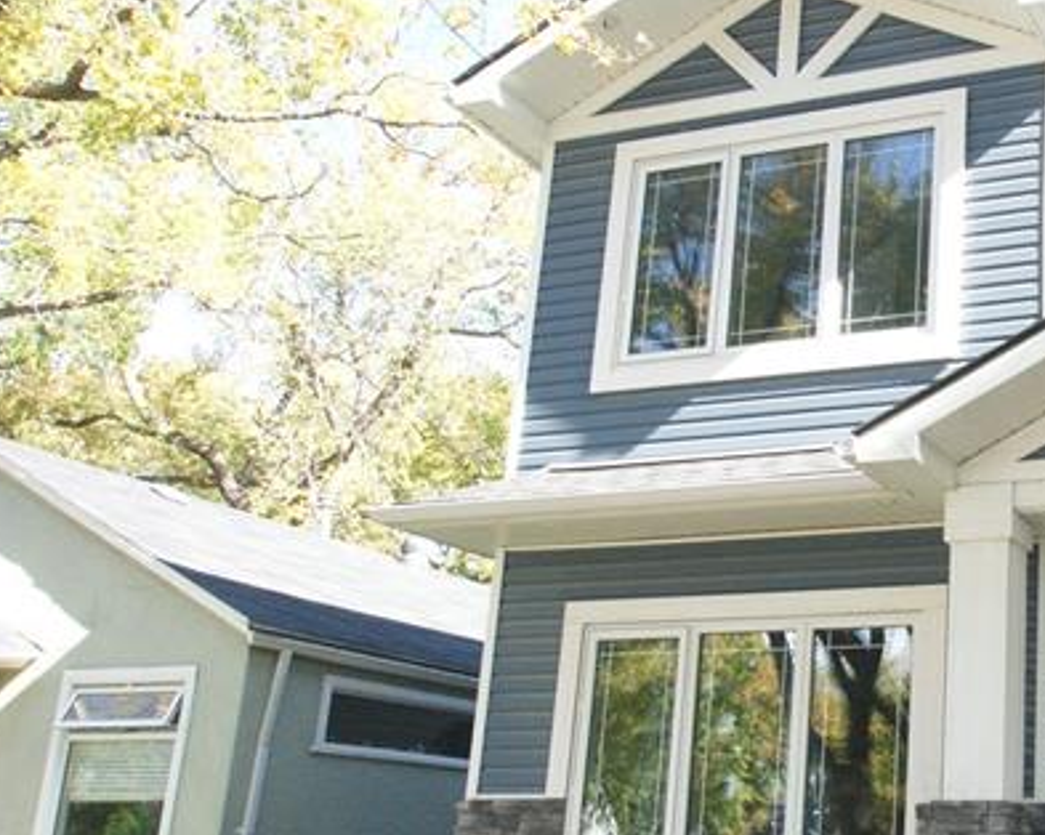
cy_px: 515
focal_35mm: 44
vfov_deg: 34.0
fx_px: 1360
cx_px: 1020
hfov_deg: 37.9
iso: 800
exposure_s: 1/250
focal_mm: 12
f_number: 6.3
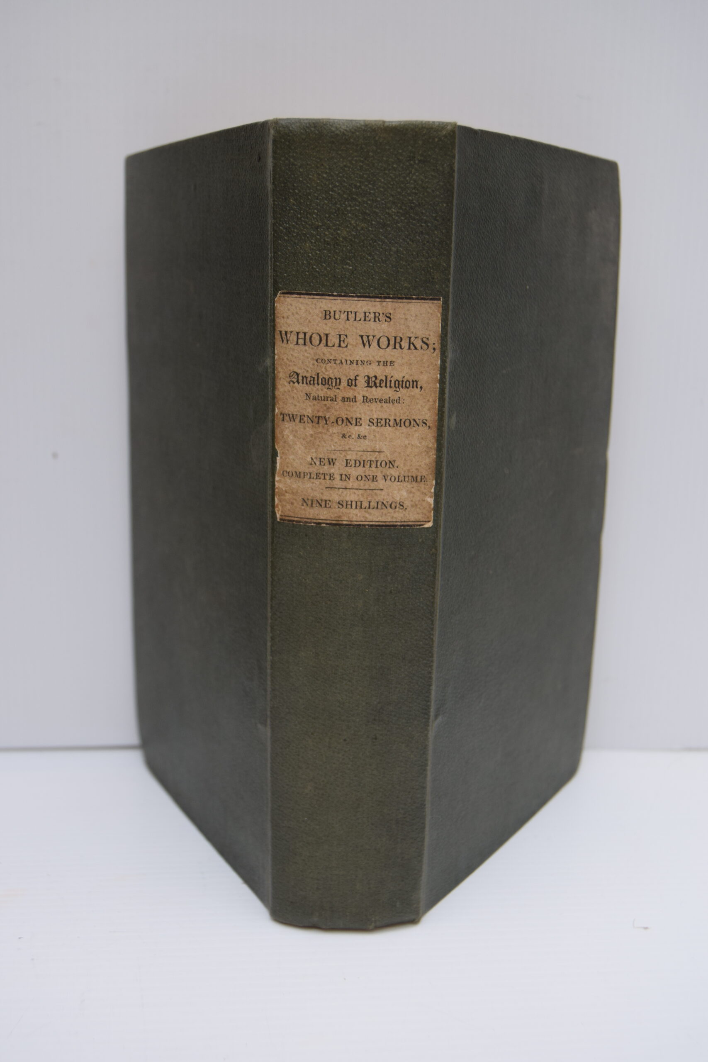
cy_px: 531
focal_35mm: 42
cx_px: 354
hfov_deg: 31.9
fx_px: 1239
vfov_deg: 46.4
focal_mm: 28
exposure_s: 1/125
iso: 400
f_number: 5.6
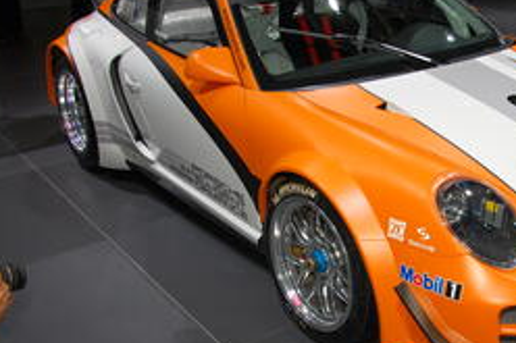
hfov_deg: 37.9
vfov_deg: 26.5
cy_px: 200
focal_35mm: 51
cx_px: 397
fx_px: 728
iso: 200
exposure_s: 1/160
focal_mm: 21
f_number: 6.3
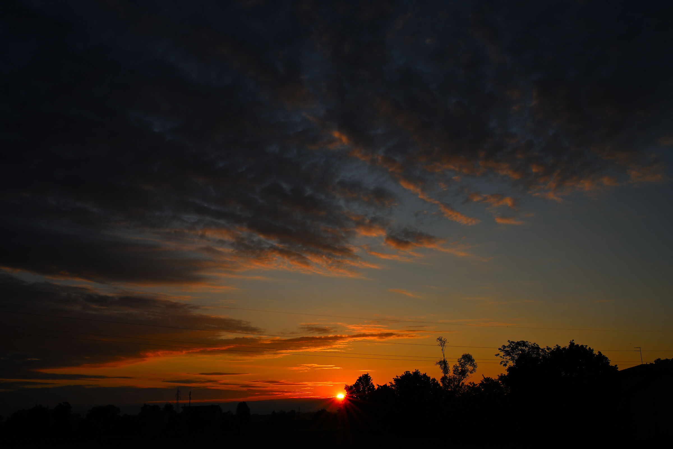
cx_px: 336
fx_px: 654
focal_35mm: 35
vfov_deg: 37.9
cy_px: 224
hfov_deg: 54.4
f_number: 14
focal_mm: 35
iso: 100
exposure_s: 1/125
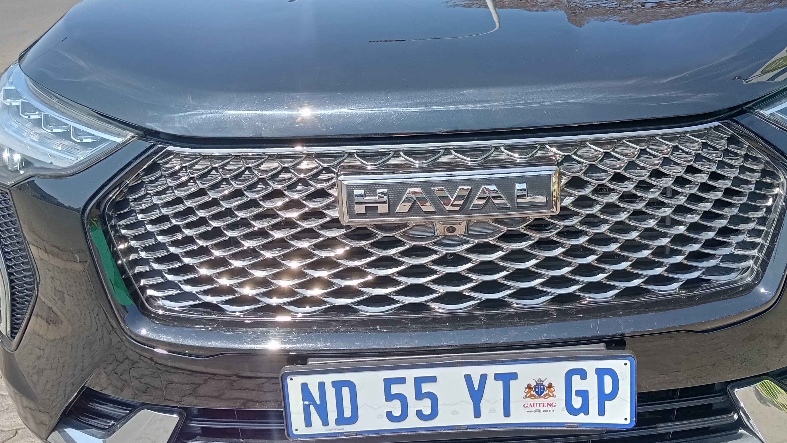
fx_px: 835
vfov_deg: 29.6
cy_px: 162
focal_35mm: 40
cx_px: 448
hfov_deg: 50.3
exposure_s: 1/4902
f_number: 1.8
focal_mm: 3.98
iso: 100
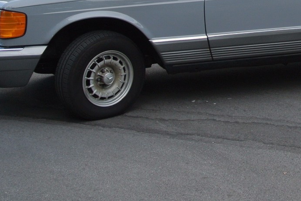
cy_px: -16
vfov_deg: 13.0
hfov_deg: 18.4
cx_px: 384
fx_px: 870
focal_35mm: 104
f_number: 4
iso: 100
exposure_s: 1/320
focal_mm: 13.1
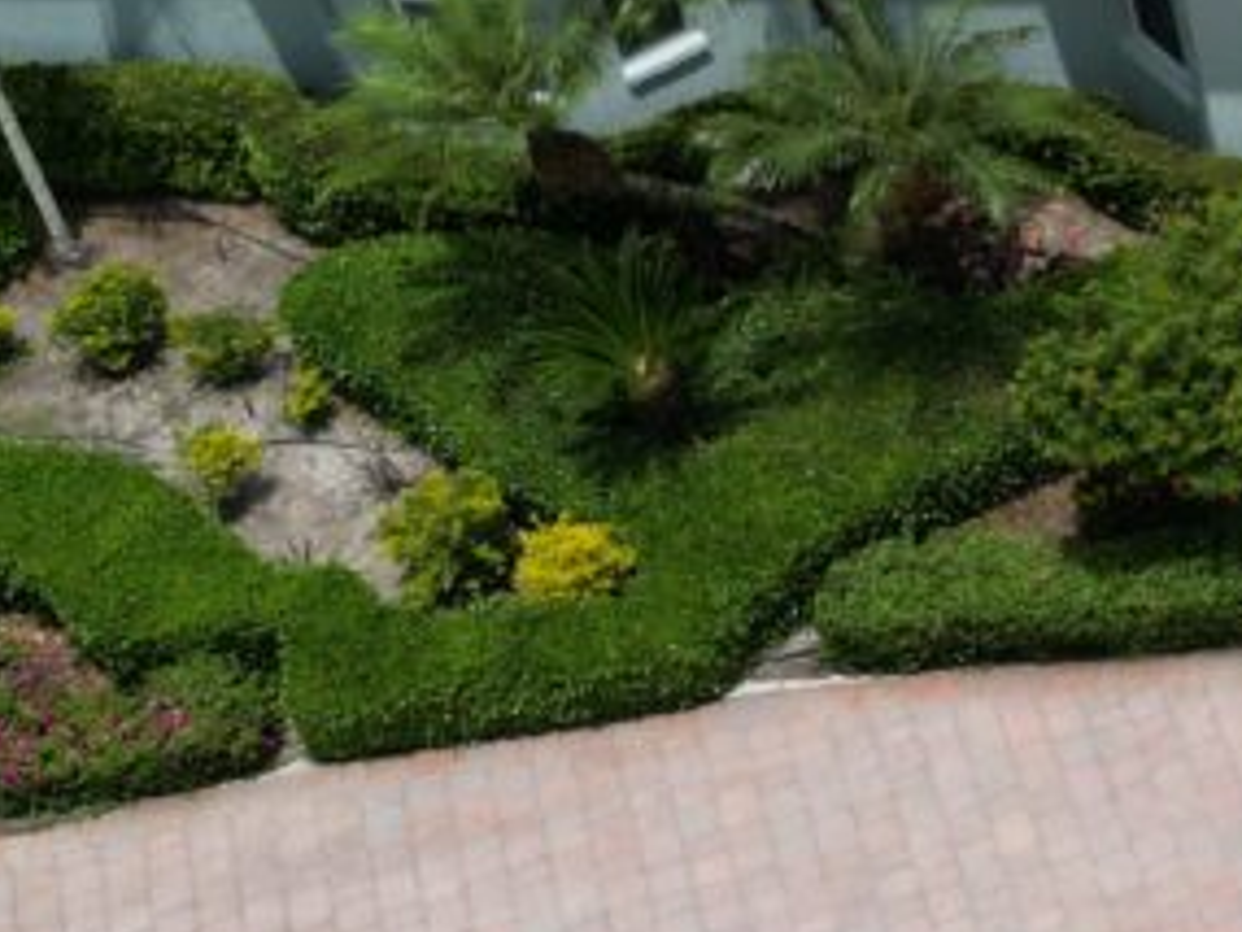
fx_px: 3625
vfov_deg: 14.1
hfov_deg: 16.5
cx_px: 2179
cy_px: -253
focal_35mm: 101
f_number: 1.7
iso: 150
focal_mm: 6.72
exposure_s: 1/5000
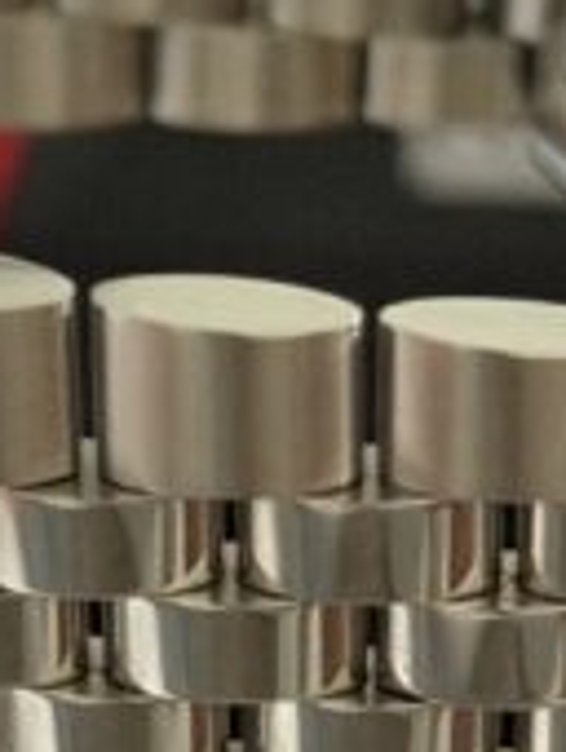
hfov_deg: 5.1
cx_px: -164
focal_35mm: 289
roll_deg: -2.3
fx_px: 6285
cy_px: 301
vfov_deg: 6.8
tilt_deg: -28.9
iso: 640
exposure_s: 1/30
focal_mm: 6.76
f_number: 1.78
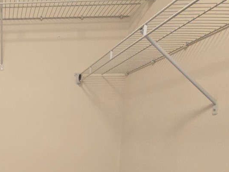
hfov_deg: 40.7
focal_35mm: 39
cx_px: -9
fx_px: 258
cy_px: 187
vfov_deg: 32.6
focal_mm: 2.2
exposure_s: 1/60
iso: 160
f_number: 2.2
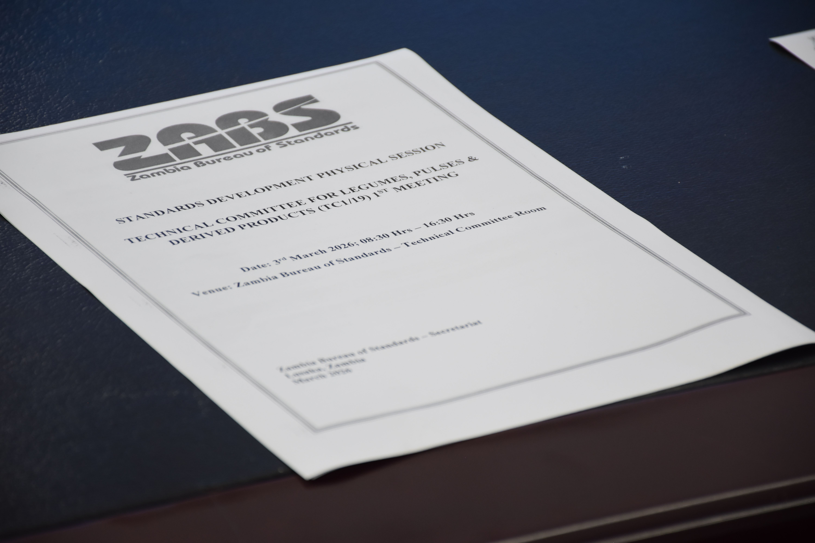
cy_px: 272
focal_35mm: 210
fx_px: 4754
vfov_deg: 6.5
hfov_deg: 9.8
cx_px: 408
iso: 800
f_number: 5.6
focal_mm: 140
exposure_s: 1/160
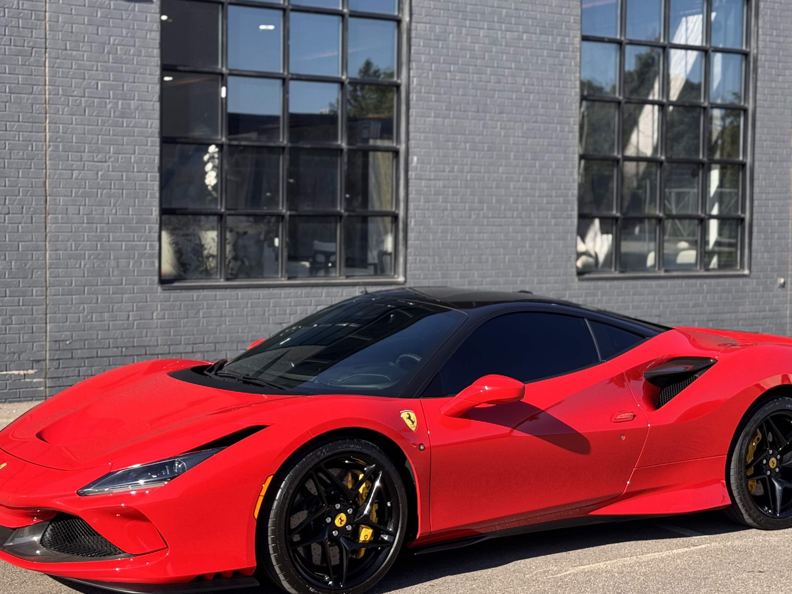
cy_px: 245
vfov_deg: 24.8
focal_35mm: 59
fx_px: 1350
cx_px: 403
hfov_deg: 32.7
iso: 64
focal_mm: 6.76
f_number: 1.78
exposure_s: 1/1287
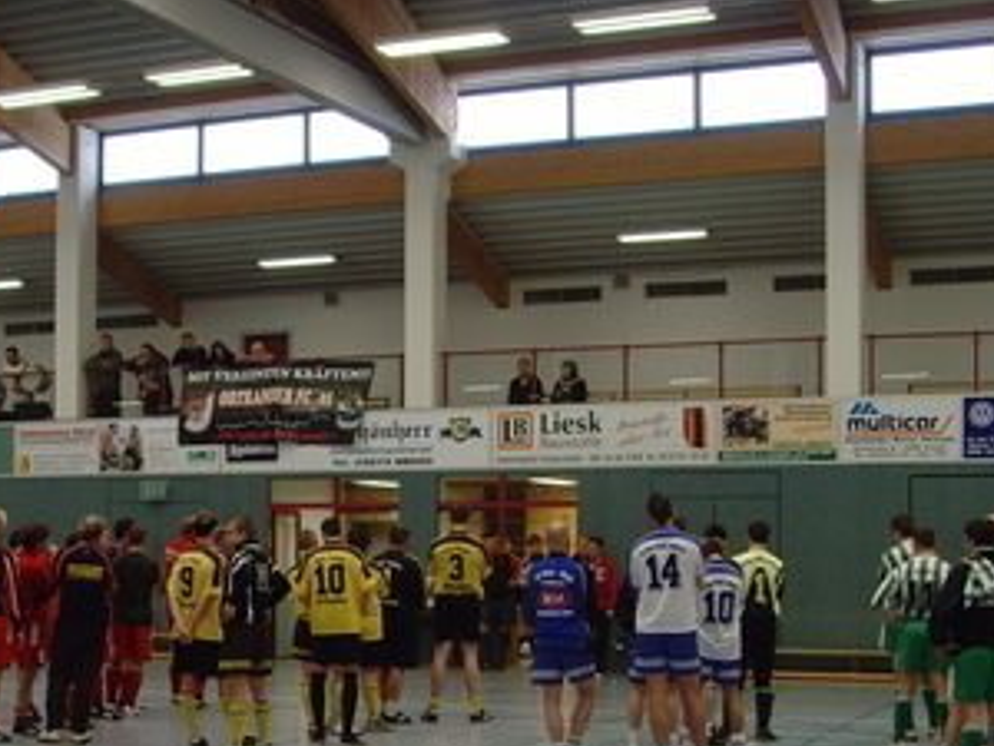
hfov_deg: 29.5
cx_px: 305
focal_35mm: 65
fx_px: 1866
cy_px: 595
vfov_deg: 22.3
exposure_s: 1/45
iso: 160
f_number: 3.5
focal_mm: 6.6
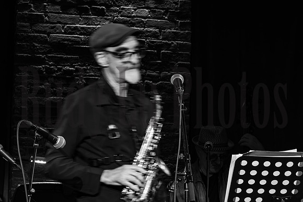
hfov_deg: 12.4
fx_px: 1389
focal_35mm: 165
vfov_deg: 8.3
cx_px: 152
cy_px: 101
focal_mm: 165
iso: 5000
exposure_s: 1/13
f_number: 16
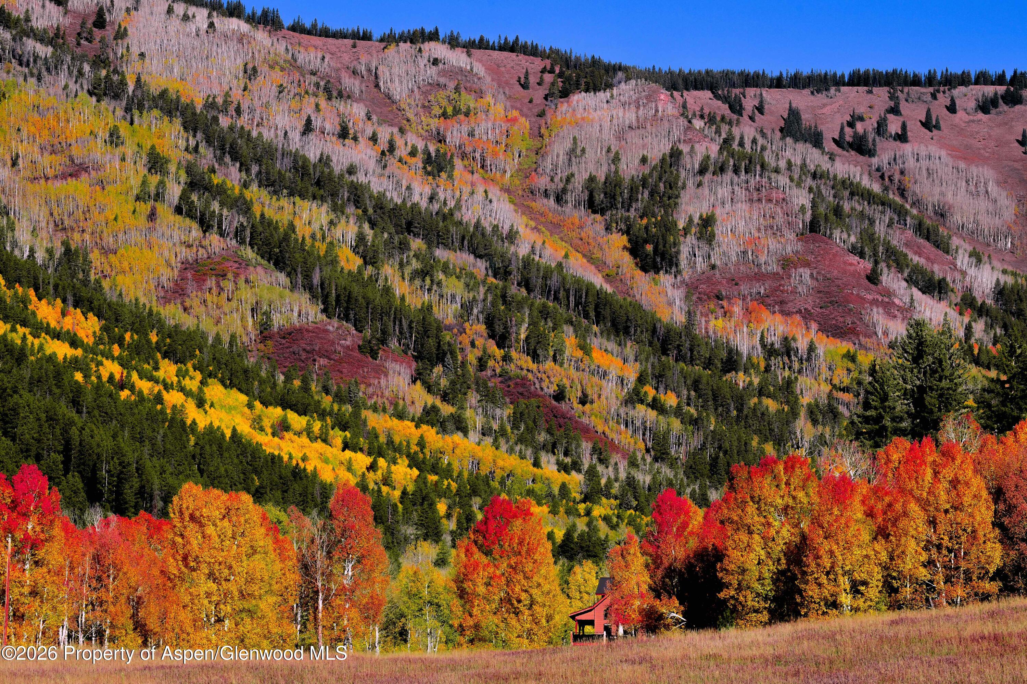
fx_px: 4106
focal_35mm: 144
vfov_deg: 9.5
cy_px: 342
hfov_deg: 14.3
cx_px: 514
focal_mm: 120
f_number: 13
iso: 400
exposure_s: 1/400
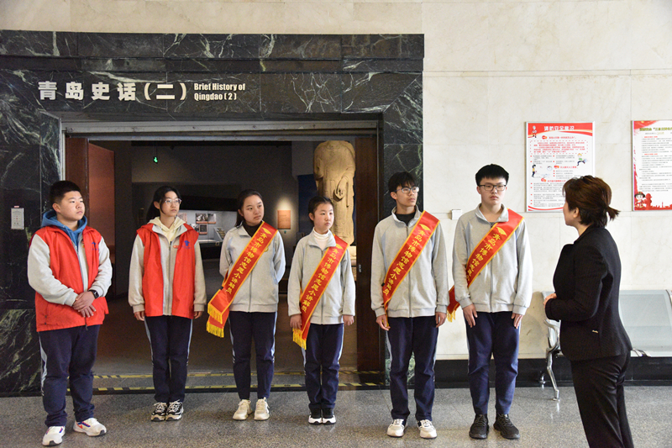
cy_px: 224
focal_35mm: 34
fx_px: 634
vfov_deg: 38.9
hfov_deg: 55.8
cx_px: 336
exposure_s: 1/125
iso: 12800
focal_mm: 34
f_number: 5
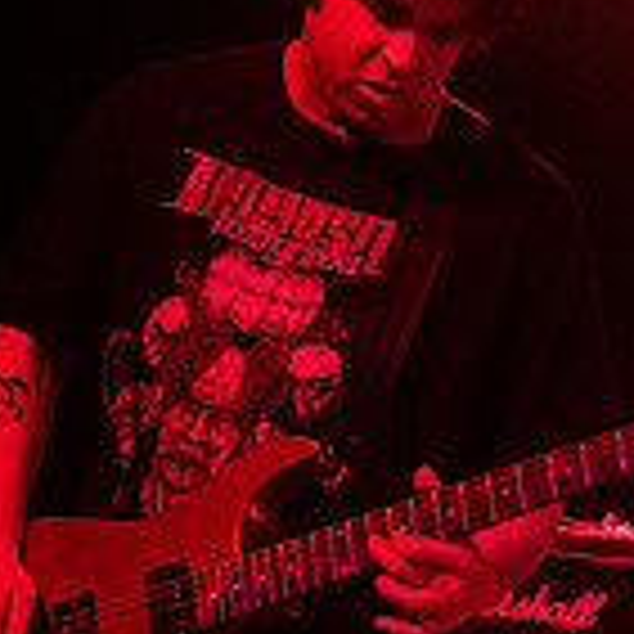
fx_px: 2528
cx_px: 899
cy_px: 618
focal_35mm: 122
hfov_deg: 13.6
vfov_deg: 14.1
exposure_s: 1/320
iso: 3200
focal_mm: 35
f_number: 3.2
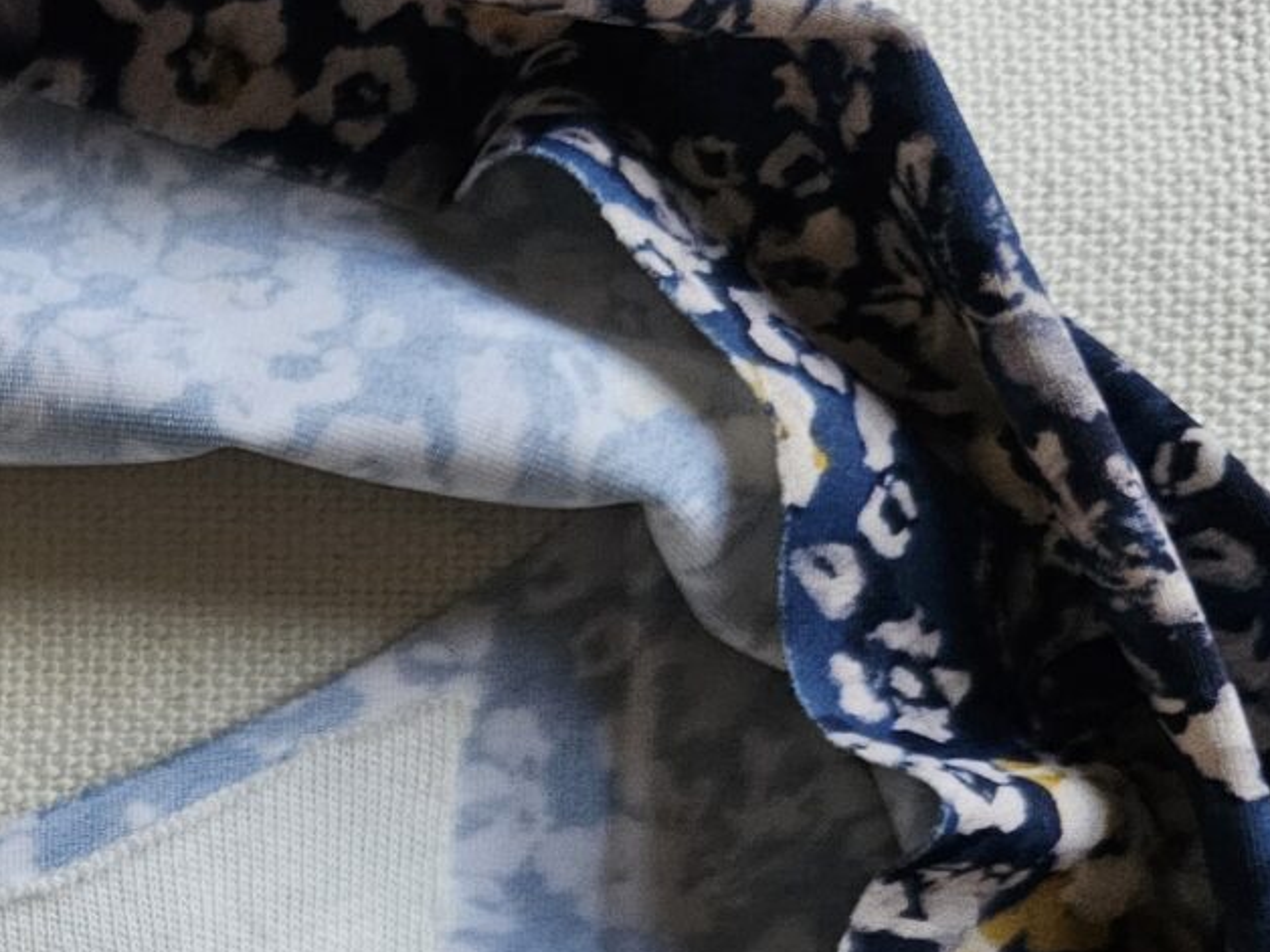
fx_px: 2752
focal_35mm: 75
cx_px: -623
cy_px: 1288
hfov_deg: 21.8
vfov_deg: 18.1
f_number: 1.7
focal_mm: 6.3
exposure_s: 1/74.1
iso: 500
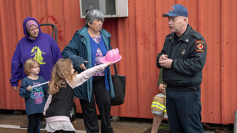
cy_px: 68
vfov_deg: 19.4
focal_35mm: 62
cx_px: 124
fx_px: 389
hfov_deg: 33.8
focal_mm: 35
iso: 1600
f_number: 8
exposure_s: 1/1250
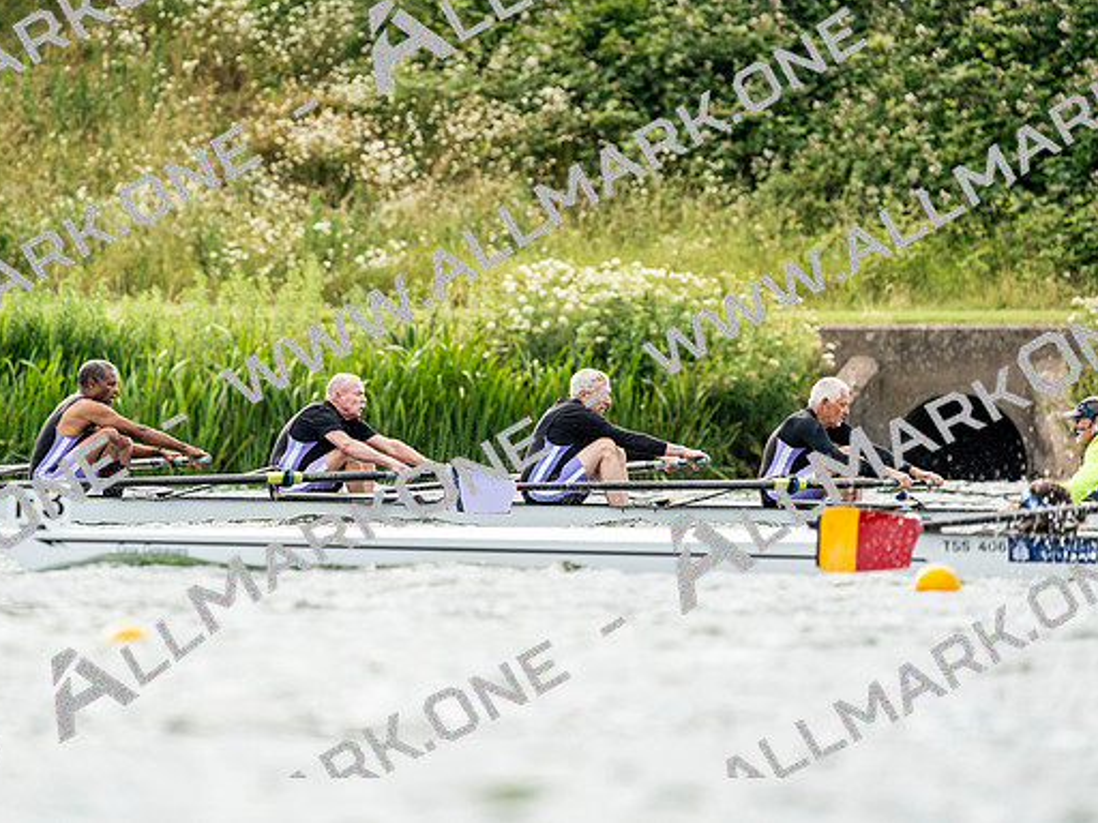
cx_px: 487
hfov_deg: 3.9
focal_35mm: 504
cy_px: 410
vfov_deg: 3.0
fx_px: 15987
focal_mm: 463
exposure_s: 1/2000
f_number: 6.3
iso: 800
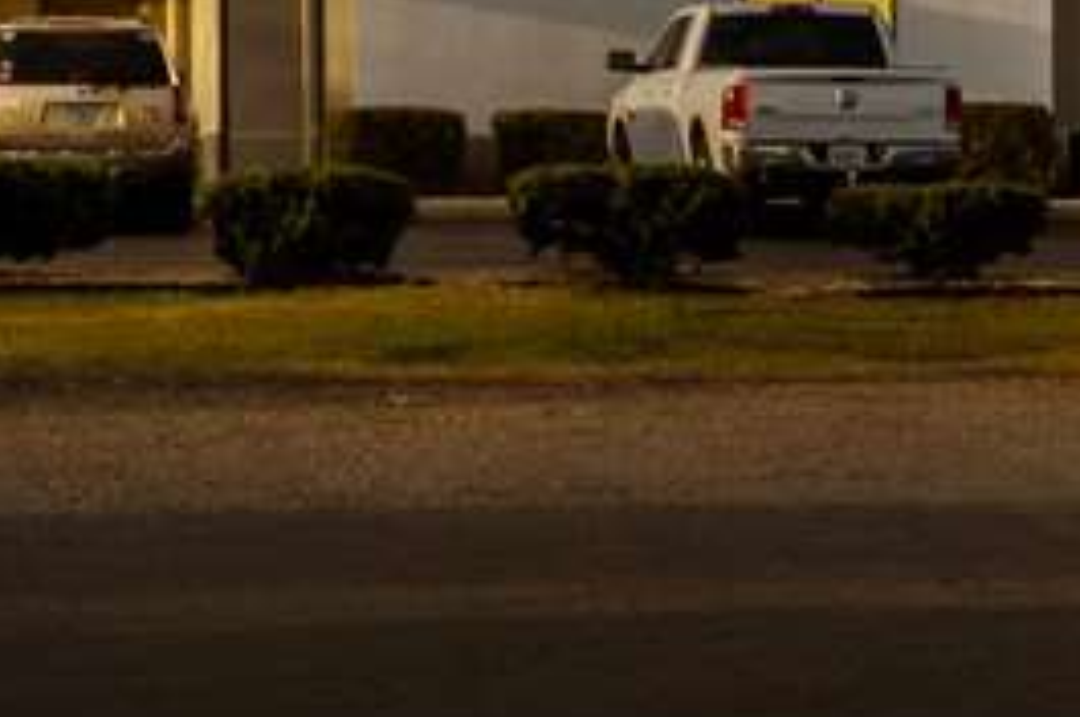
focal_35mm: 170
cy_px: -644
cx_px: 1932
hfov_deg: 11.3
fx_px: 5094
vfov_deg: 7.8
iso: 100
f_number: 14
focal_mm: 30
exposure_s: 1/40
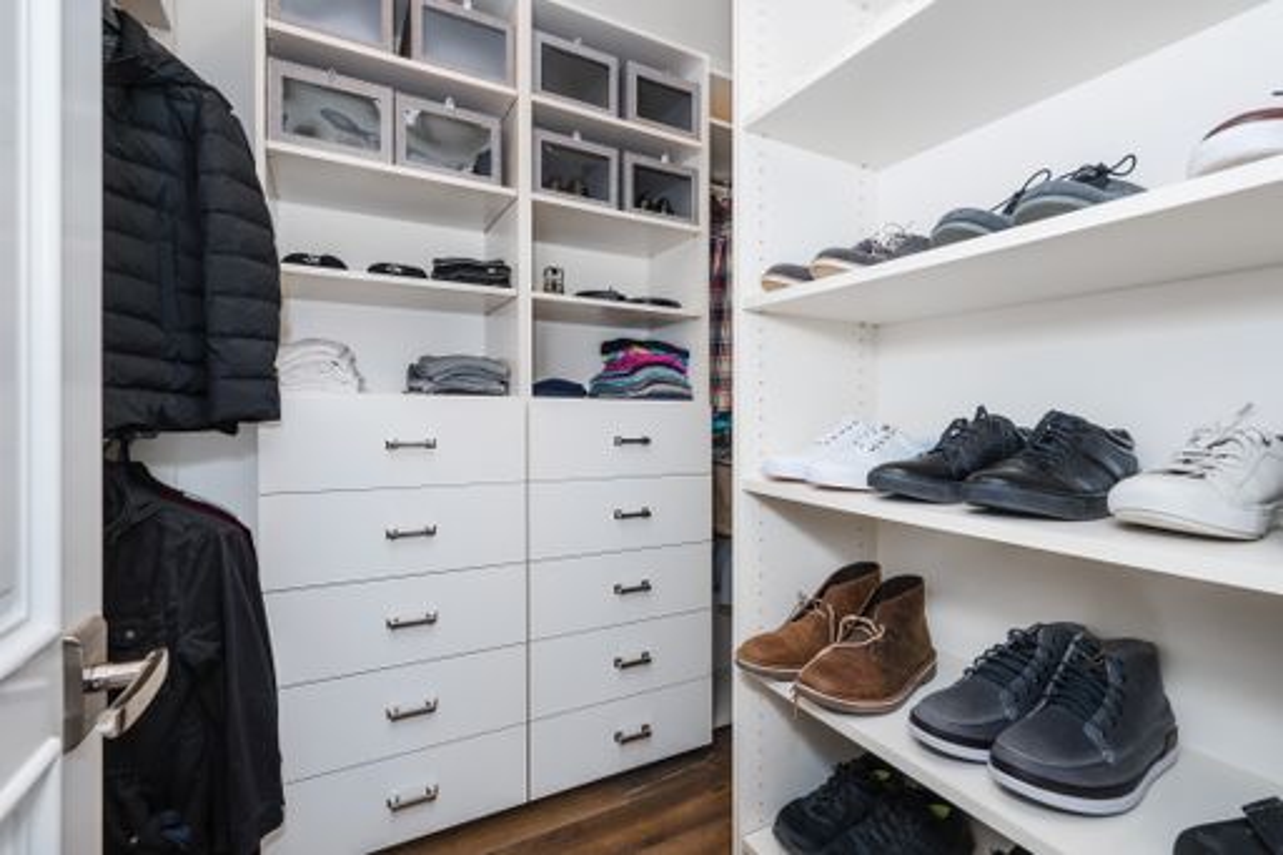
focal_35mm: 16
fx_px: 570
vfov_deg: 73.7
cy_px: 428
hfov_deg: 96.8
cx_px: 642
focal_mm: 16
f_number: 8
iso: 100
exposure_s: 1/10
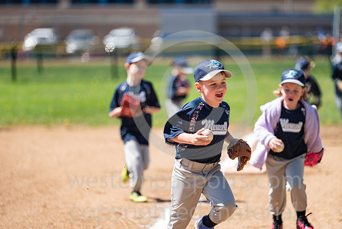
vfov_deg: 6.0
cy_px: 121
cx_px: 187
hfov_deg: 8.9
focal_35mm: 230
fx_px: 2187
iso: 64
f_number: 2.8
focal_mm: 200
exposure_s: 1/500
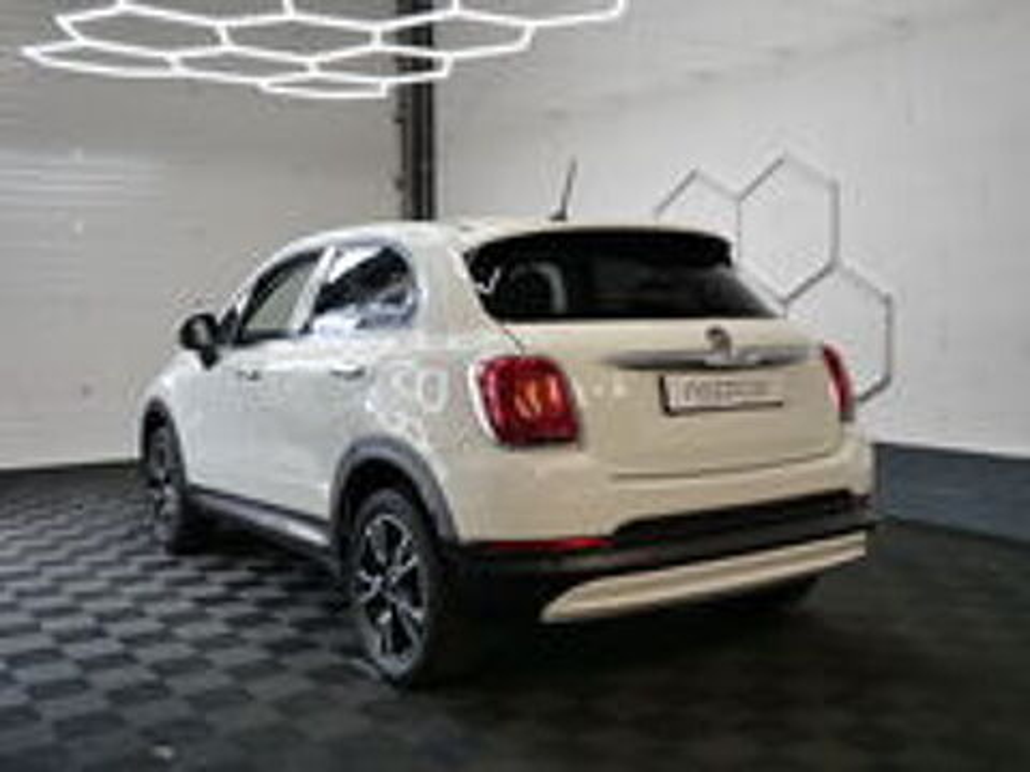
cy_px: 386
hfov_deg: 51.4
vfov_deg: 39.7
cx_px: 515
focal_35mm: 36
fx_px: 1071
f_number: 3.2
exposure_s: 1/60
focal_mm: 18
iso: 320
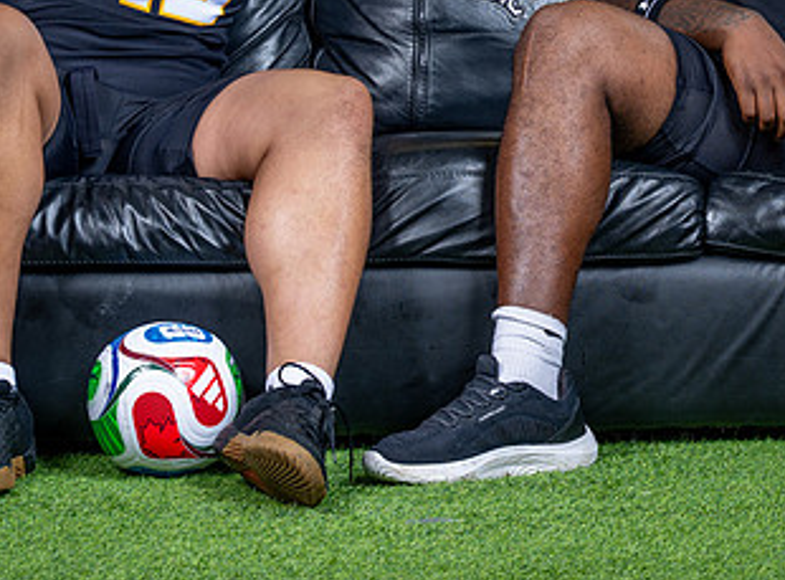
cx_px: 739
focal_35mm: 151
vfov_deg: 9.7
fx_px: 3406
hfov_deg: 13.0
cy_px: 72
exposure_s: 1/100
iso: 100
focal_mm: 65
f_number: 5.6
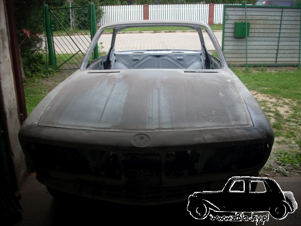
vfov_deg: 38.7
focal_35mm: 37
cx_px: 150
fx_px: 322
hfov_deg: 50.1
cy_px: 113
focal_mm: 6.2
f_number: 2.8
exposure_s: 1/57.5
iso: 64
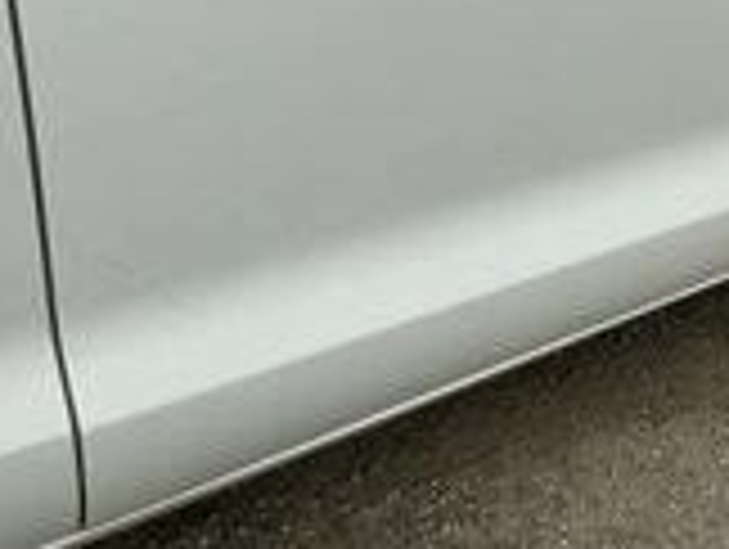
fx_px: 1455
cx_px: 531
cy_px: -72
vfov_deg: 20.3
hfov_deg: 27.8
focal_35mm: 69
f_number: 1.8
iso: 25
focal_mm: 3
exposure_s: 1/1342
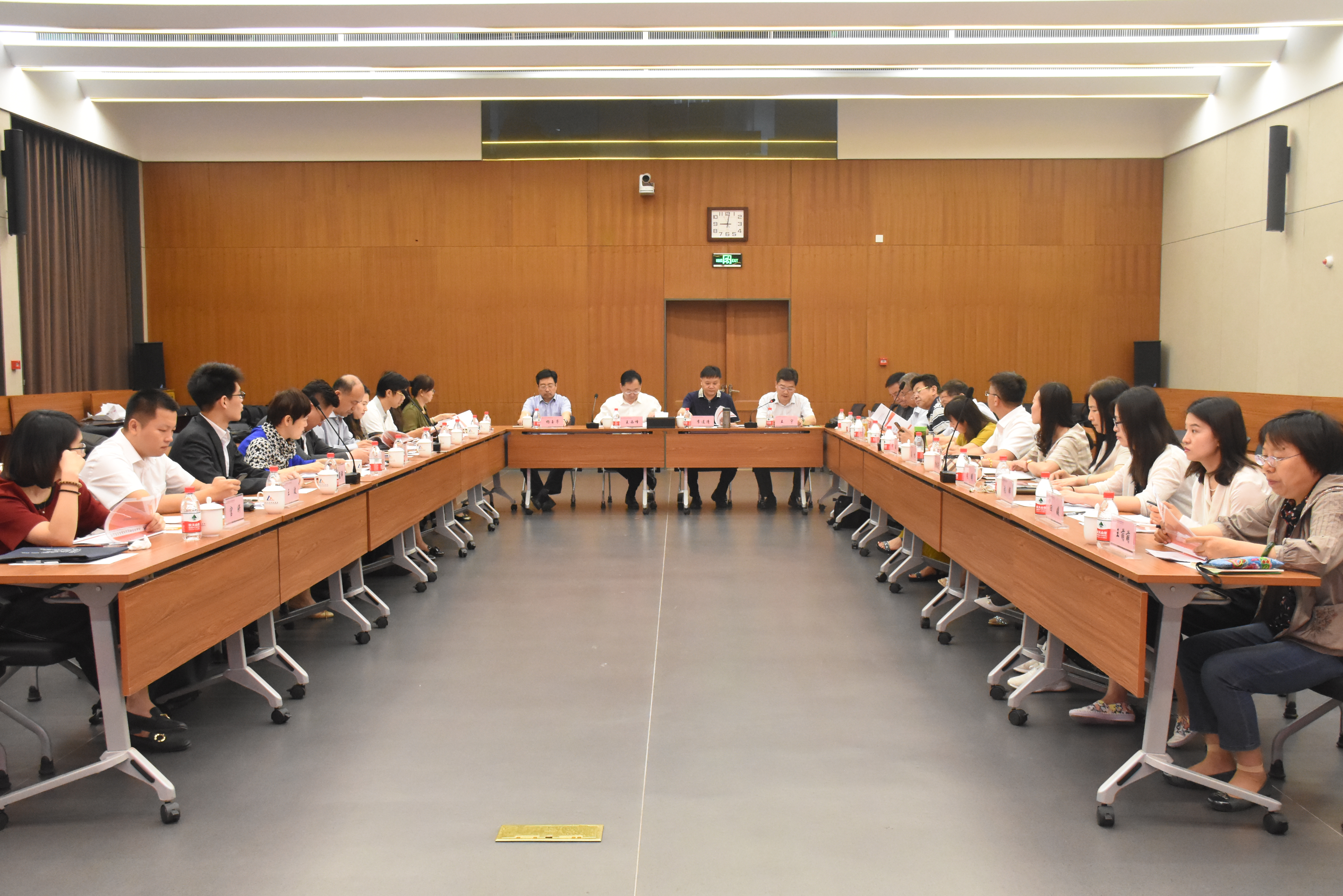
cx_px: 672
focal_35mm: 34
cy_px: 448
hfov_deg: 55.1
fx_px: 1287
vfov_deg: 38.4
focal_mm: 23
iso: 4500
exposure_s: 1/50
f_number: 6.3
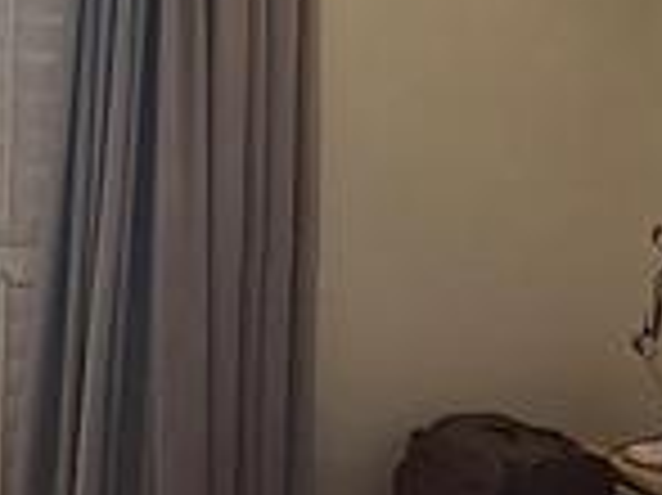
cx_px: -81
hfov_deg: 21.3
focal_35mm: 87
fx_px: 1662
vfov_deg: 16.9
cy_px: 198
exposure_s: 1/100
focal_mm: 1.64
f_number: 2.2
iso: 64
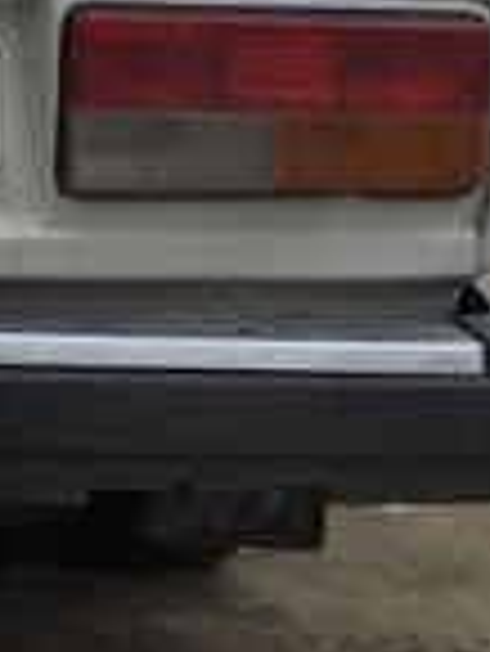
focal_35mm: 99
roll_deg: +0.9
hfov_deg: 13.7
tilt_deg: -1.6
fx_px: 1866
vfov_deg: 19.1
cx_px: -328
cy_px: -49
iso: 32
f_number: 2.2
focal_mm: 4.15
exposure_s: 1/100
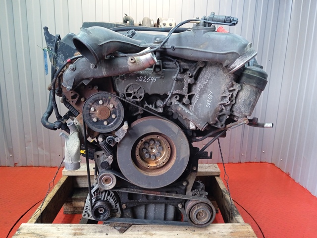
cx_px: 158
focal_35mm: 28
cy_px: 119
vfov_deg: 49.7
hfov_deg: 63.4
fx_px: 256
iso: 326
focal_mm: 3.43
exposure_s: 1/25
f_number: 2.2
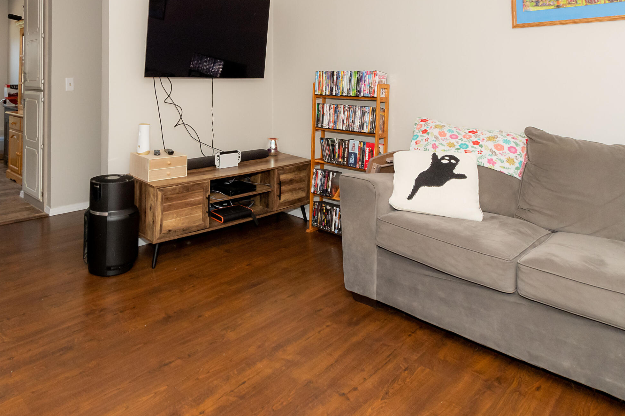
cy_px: 116
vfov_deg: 53.1
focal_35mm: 23
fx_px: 399
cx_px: 219
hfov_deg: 74.3
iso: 500
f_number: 8
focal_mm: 10
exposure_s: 1/180
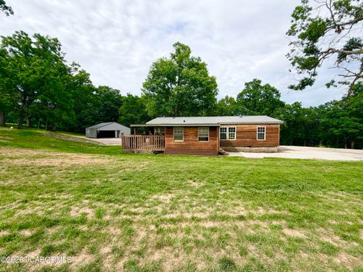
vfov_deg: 85.7
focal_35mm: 14
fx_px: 147
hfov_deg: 102.1
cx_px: 182
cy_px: 136
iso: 20
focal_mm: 2.22
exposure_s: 1/770
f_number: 2.2
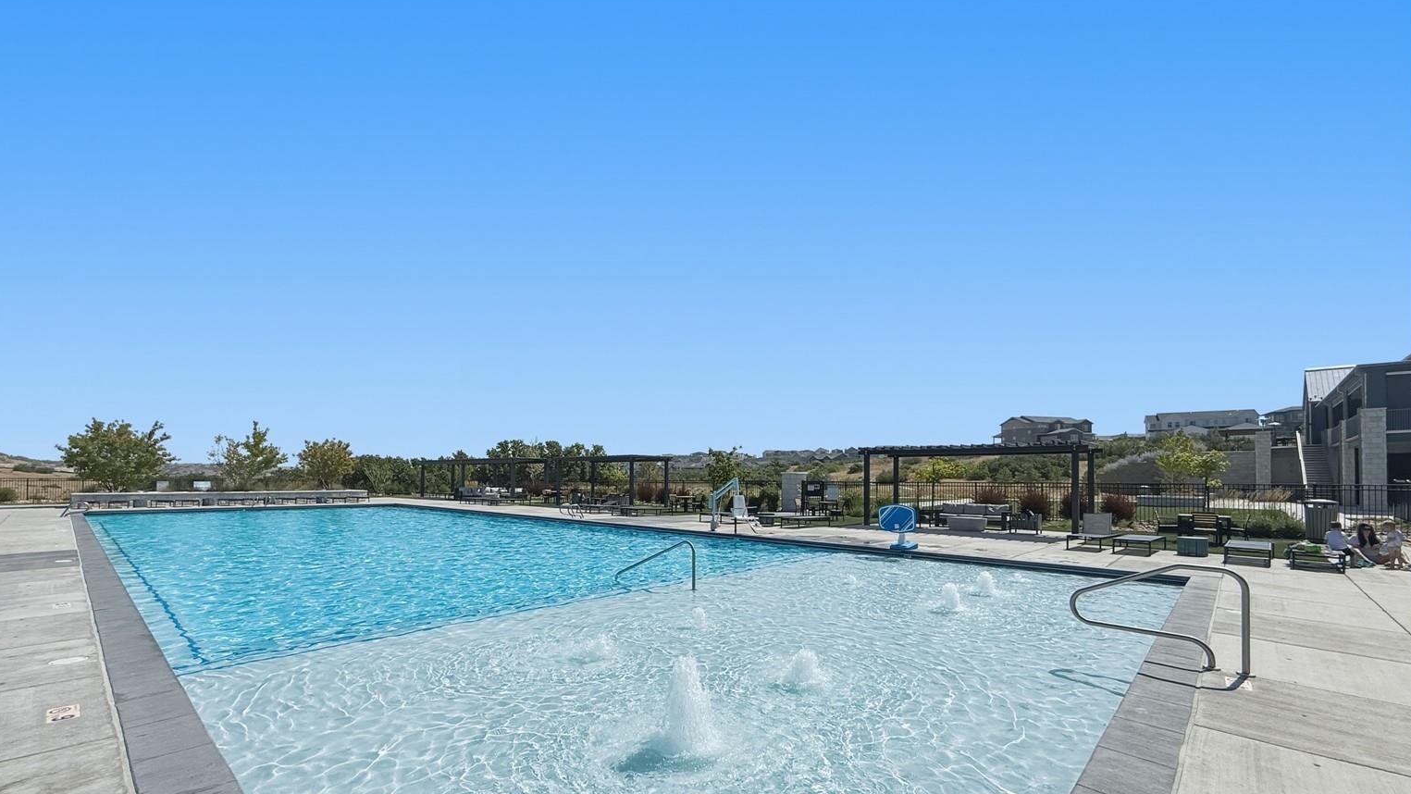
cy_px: 468
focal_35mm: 16
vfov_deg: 66.6
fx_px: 599
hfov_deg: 99.3
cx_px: 677
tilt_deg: +1.9
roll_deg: -0.6
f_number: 2.2
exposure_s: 1/6173
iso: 64
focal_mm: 2.2
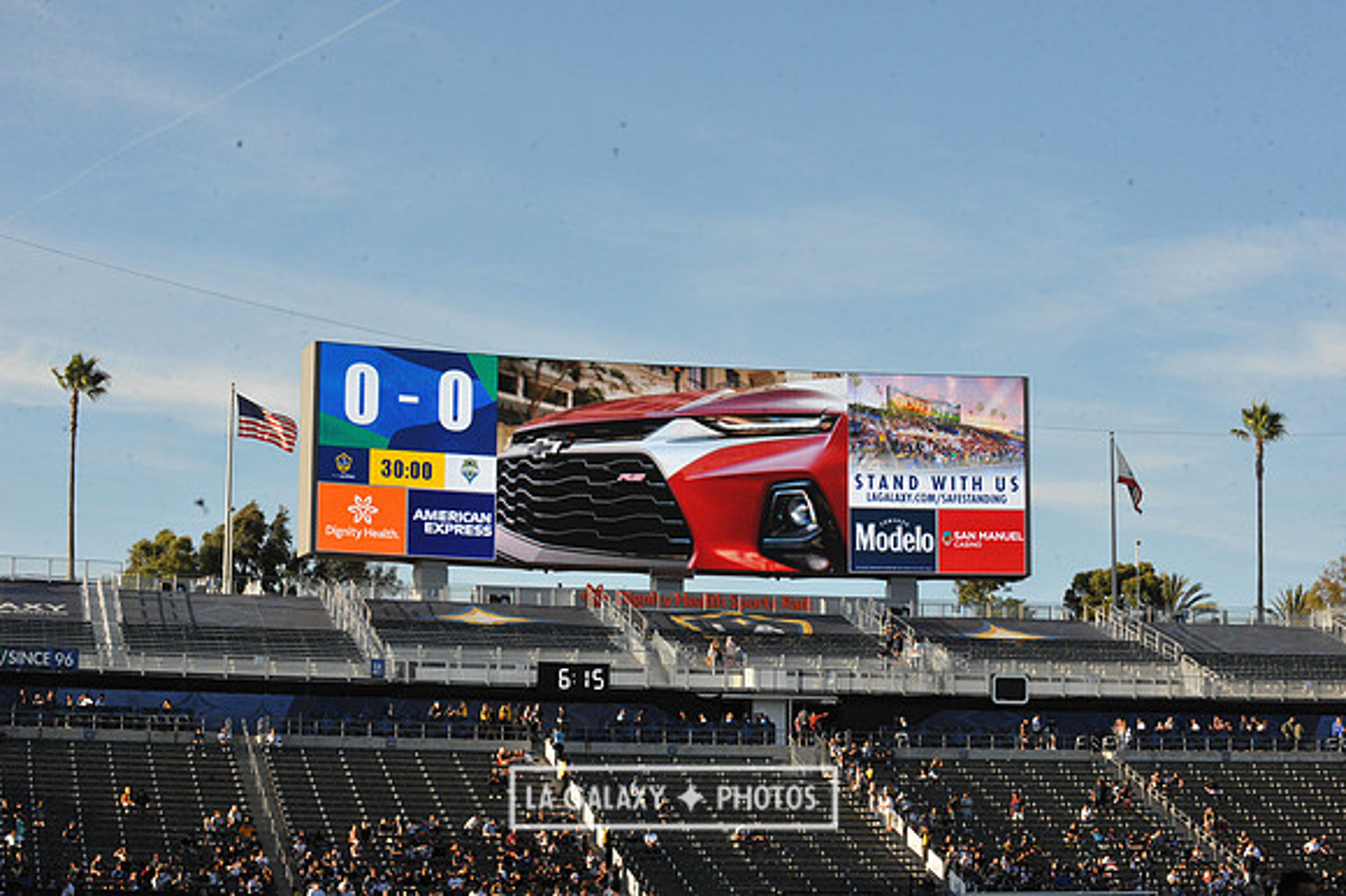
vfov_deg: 17.0
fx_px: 2989
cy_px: 448
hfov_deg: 25.4
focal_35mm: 80
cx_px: 673
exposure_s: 1/1000
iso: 1600
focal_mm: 80
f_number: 16
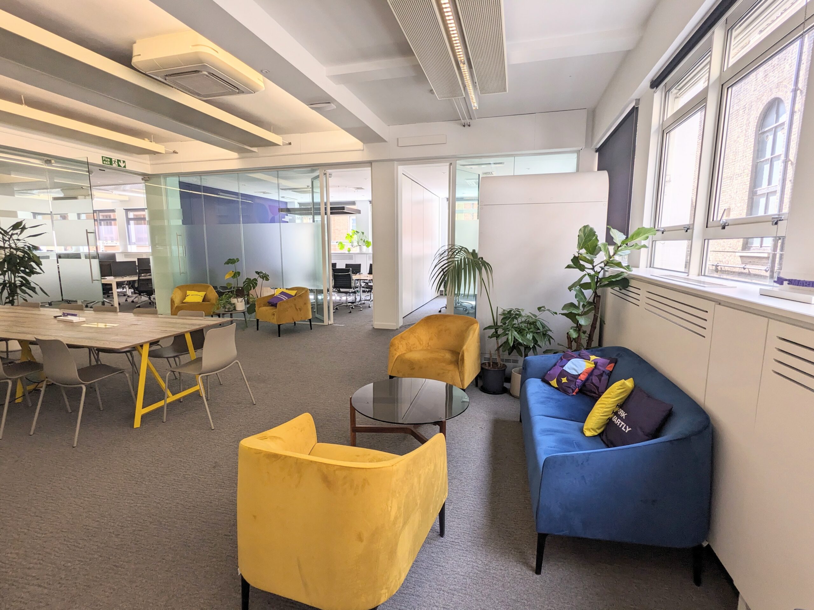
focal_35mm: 16
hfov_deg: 94.5
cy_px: 305
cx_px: 407
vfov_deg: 78.1
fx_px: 376
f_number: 2.2
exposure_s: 1/109
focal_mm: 2.22
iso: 38
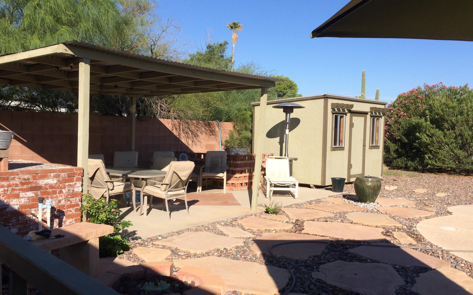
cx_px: 248
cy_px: 170
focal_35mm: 34
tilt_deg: -7.6
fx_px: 438
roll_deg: -2.6
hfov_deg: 56.7
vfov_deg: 37.2
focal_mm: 4.15
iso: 32
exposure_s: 1/2053
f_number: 2.2
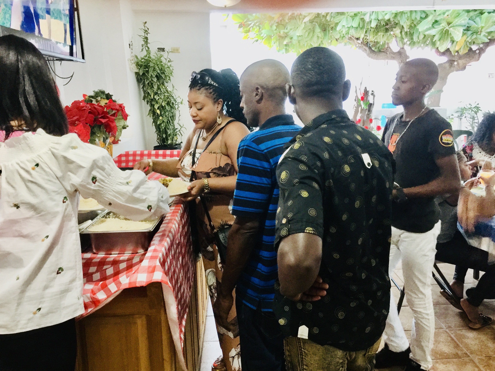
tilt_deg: -11.6
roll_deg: +0.4
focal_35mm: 29
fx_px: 415
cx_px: 248
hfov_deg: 61.7
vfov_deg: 48.2
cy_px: 186
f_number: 2.2
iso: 100
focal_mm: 4.15
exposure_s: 1/10
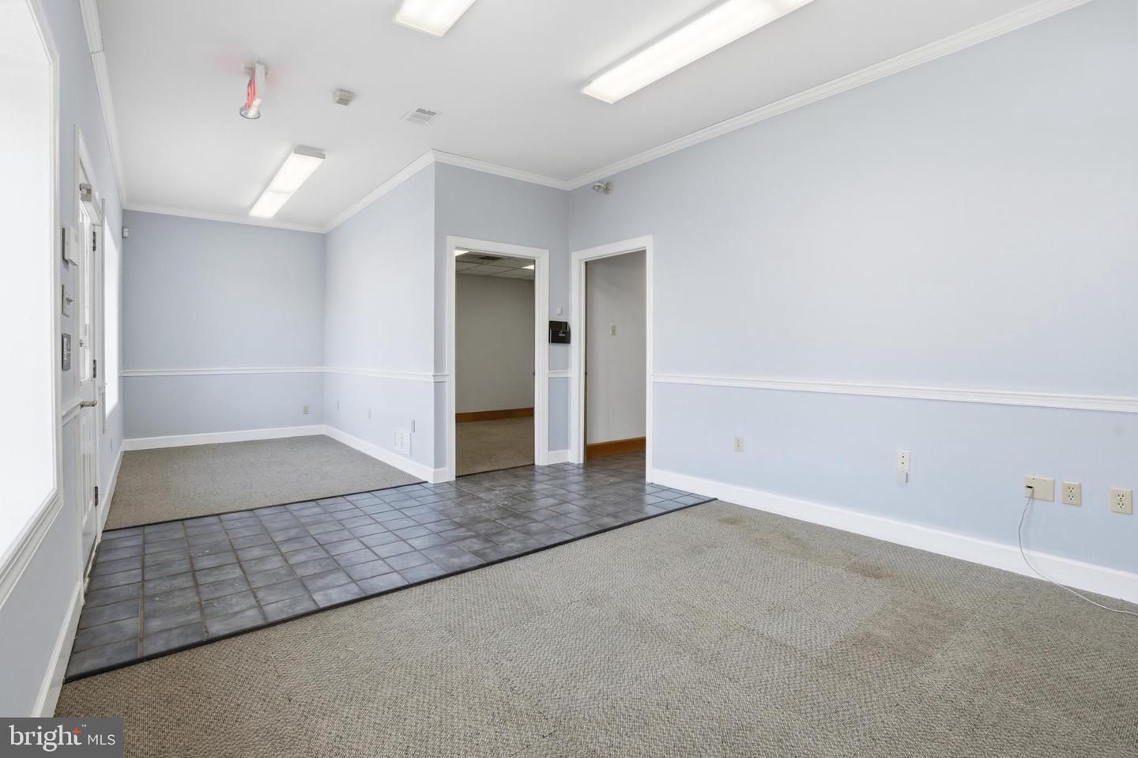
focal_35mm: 16
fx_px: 506
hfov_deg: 96.8
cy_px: 379
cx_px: 569
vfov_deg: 73.7
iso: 400
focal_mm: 16
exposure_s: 1/1000
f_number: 8
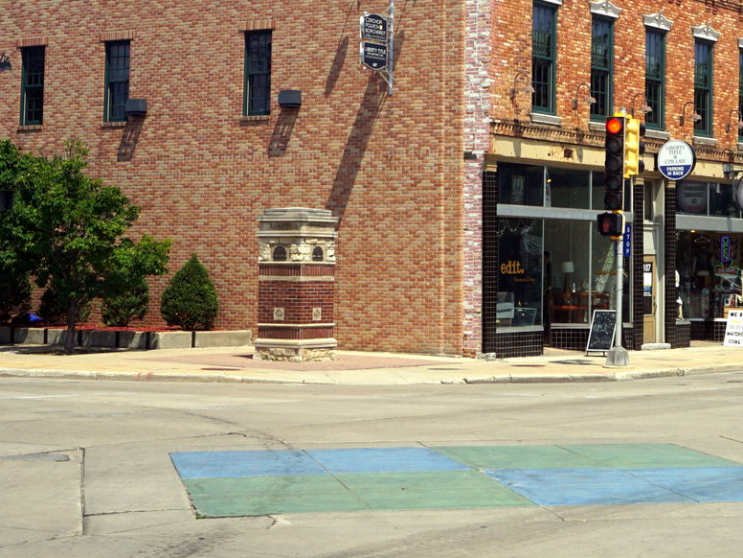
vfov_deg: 16.4
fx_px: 1914
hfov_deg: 21.5
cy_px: 100
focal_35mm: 89
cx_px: 646
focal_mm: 25
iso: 100
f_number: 11
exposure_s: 1/200
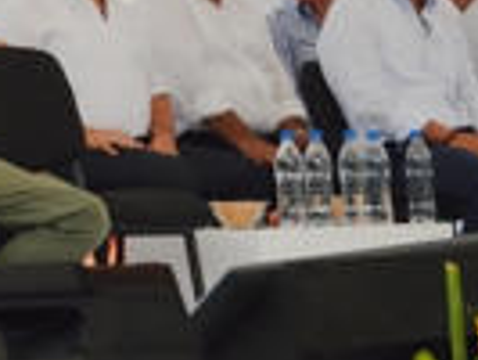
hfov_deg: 8.5
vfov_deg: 6.4
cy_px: -194
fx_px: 3151
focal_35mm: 228
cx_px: -273
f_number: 5.6
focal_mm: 42
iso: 125
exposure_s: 1/125
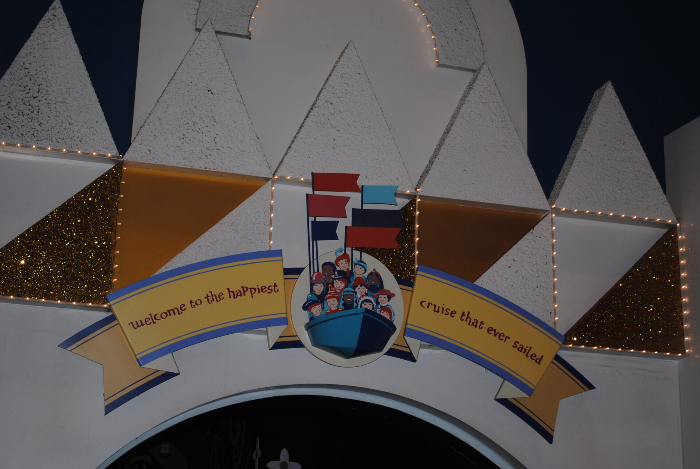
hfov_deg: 31.9
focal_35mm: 63
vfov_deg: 21.6
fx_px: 1226
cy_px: 234
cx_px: 350
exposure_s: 1/60
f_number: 5.3
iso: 200
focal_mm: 42
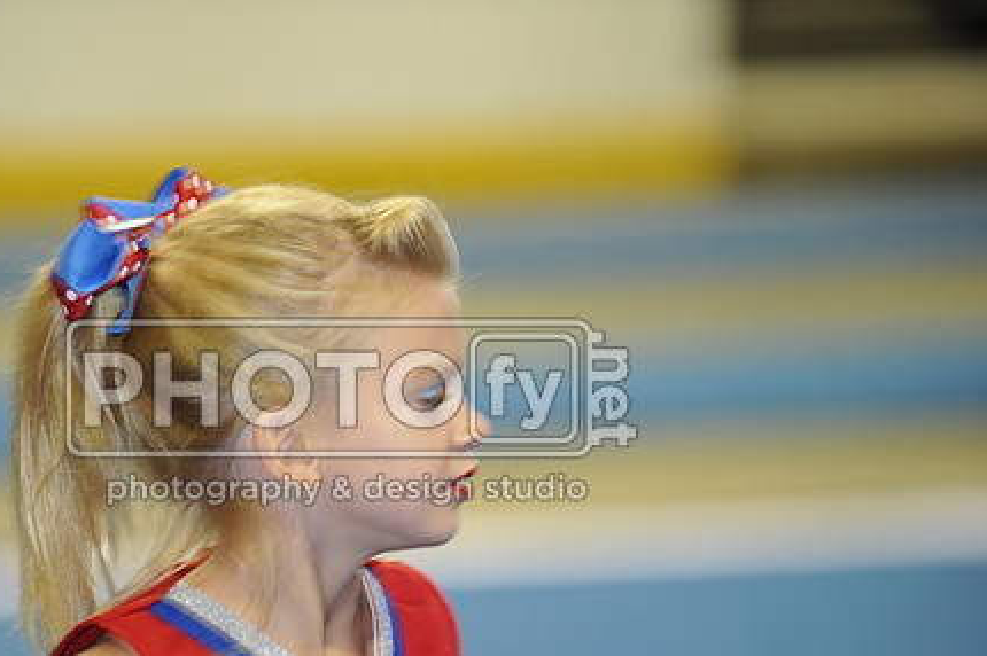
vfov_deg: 5.1
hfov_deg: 7.6
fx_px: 7397
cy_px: 404
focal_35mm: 270
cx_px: 340
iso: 1600
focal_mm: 200
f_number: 2.8
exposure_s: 1/60
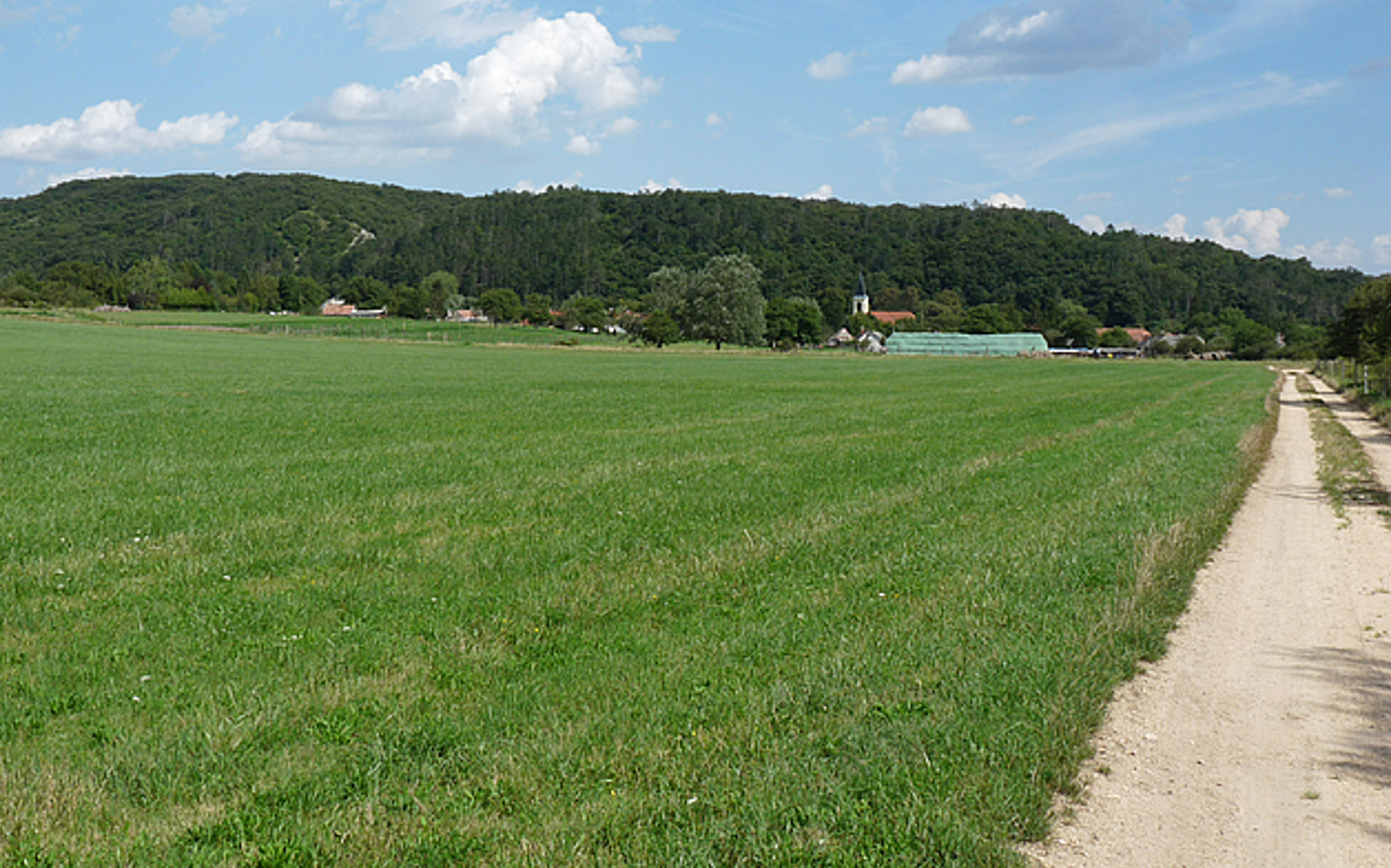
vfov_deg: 31.9
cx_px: 698
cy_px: 365
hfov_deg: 49.3
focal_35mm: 40
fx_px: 1516
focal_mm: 6.6
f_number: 5.6
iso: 100
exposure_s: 1/500
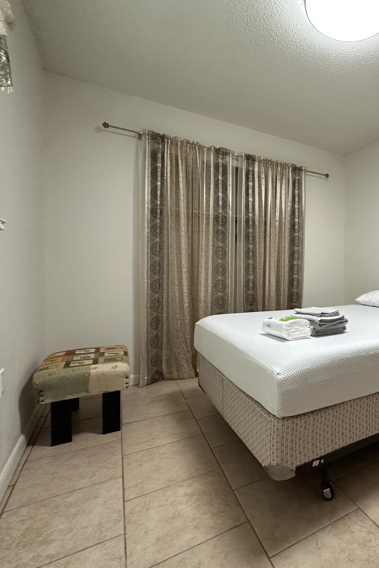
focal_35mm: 20
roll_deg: -1.0
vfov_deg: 84.0
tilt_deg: -1.7
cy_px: 279
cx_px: 341
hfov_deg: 54.1
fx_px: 316
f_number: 2.2
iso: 320
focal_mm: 2.22
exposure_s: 1/120
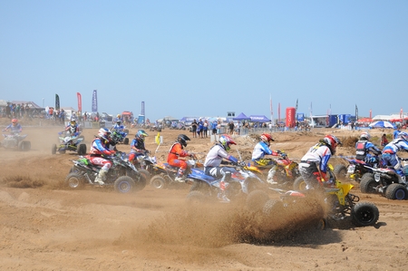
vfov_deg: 26.4
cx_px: 204
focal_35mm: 51
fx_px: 577
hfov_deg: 38.9
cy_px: 136
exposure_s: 1/1000
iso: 320
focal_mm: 34
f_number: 6.3
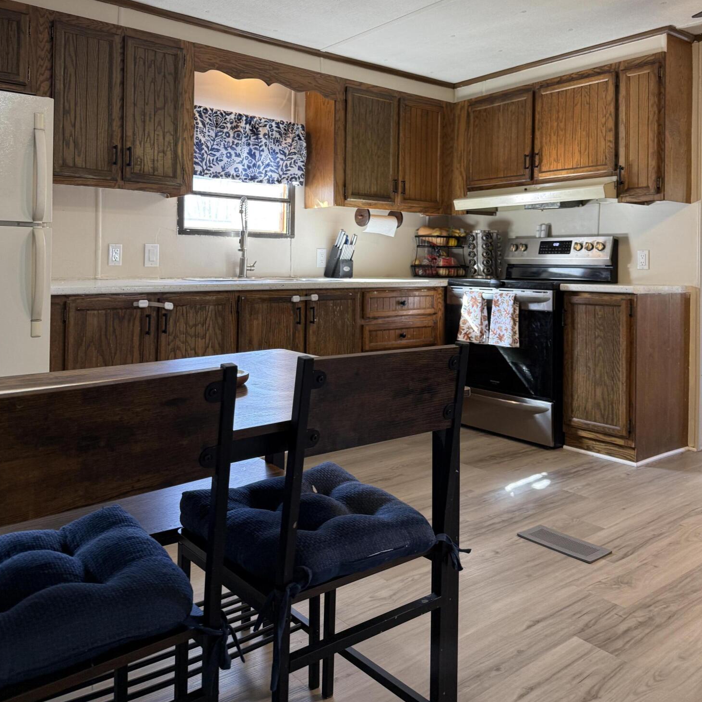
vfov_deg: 54.9
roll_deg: -1.4
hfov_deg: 55.6
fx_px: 665
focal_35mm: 29
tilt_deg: +1.2
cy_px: 256
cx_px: 345
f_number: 1.78
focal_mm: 6.76
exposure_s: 1/60
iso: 125
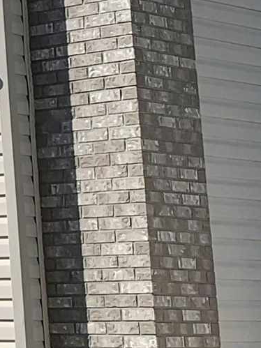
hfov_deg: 7.6
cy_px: 32
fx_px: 1609
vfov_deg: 12.3
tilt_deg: +11.0
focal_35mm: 160
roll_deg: -0.5
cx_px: -639
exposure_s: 1/3650
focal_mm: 4.25
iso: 25
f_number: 1.8
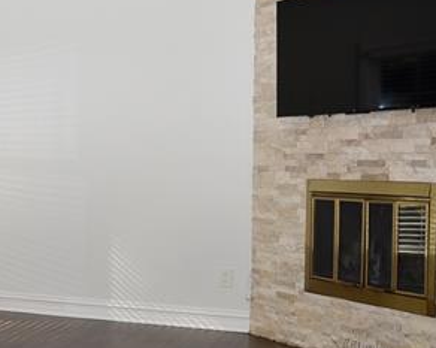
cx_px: -61
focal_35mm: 56
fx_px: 722
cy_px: 231
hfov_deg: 29.7
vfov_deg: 26.9
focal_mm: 17
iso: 125
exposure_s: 1/60
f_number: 6.3
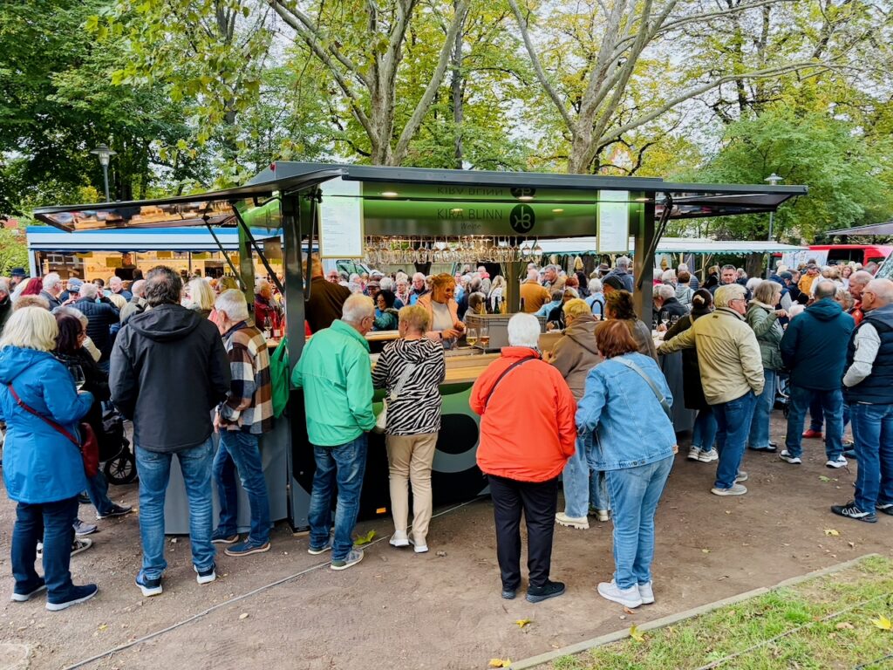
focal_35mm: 26
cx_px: 446
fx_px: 671
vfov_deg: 53.1
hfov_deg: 67.3
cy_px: 335
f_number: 1.6
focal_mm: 5.96
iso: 125
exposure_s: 1/99
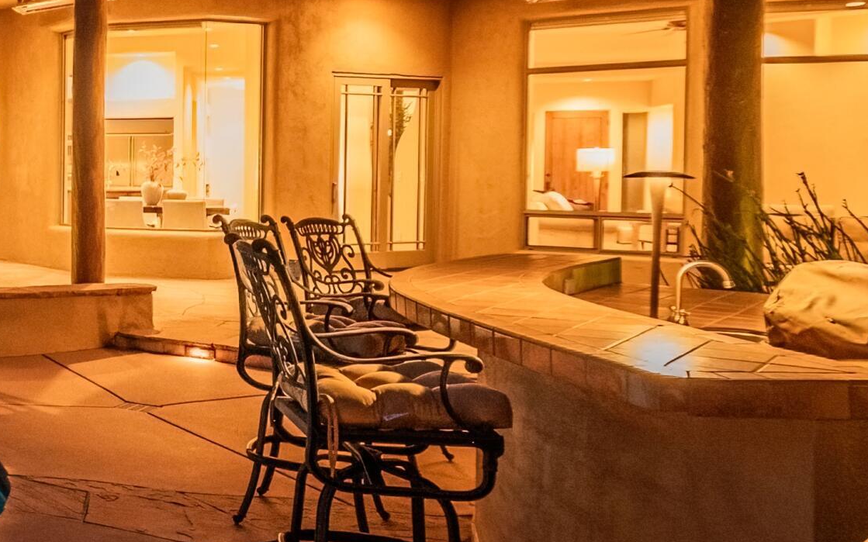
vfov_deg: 31.0
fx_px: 970
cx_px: -174
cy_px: 183
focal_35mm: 41
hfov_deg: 36.9
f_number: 6.3
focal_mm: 10
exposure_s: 1
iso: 800
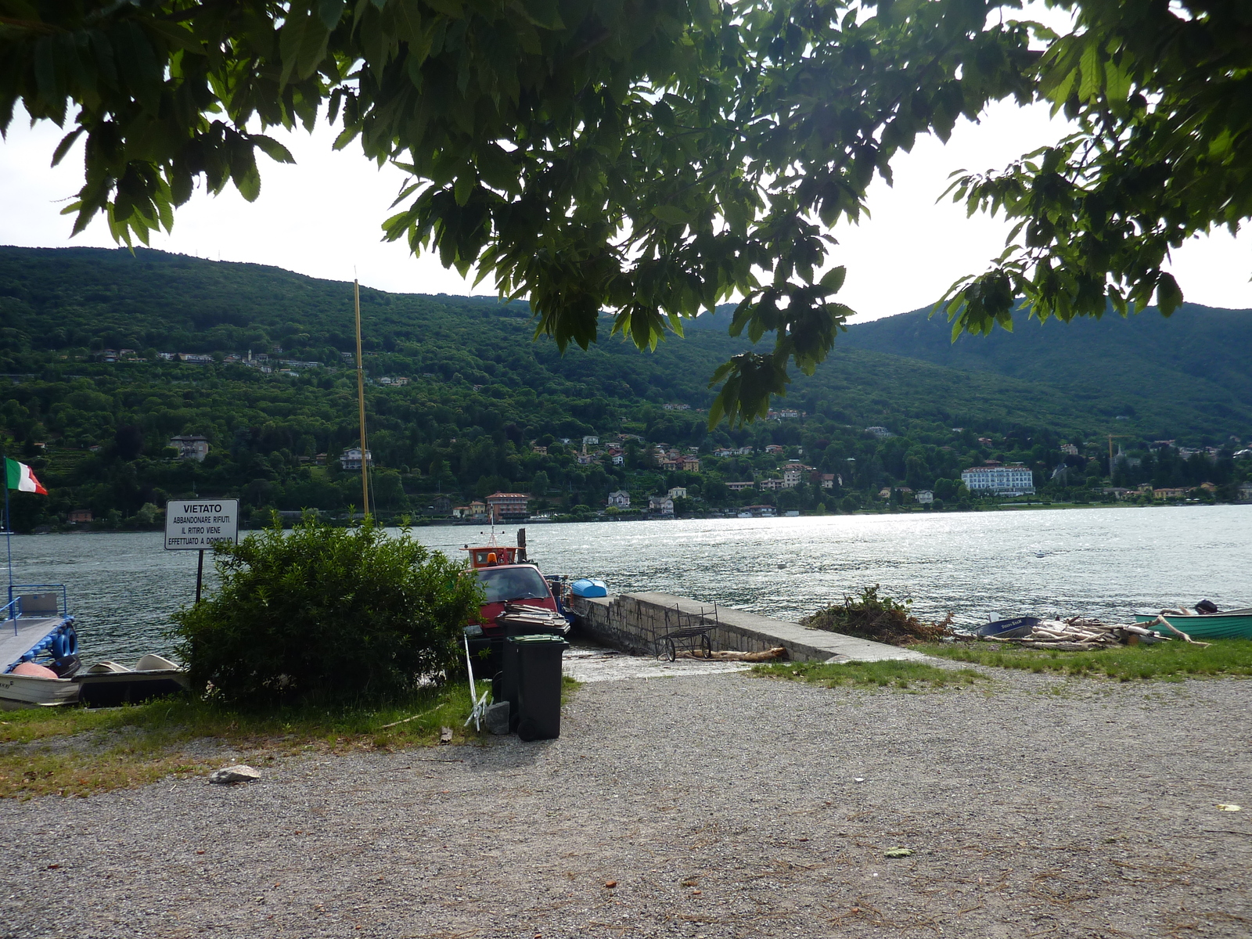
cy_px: 470
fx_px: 904
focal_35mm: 25
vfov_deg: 54.9
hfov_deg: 69.4
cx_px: 626
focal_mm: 4.1
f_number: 4
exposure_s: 1/500
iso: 80
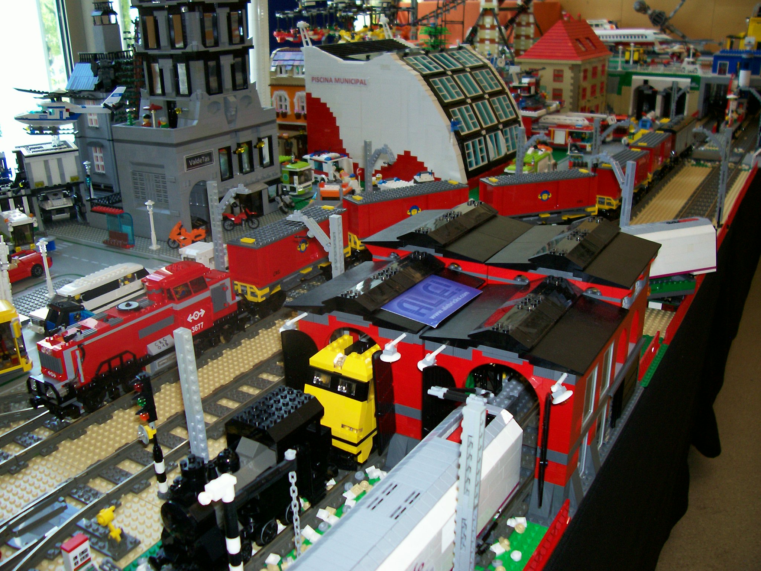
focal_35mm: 34
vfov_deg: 41.8
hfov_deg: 54.0
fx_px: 747
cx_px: 380
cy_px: 286
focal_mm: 5.6
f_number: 2.7
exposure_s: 1/64
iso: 80
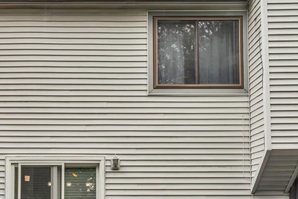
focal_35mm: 38
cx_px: 103
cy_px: 185
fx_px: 316
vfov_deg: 32.8
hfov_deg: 49.7
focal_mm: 18.1
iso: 100
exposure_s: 1/3
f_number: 22
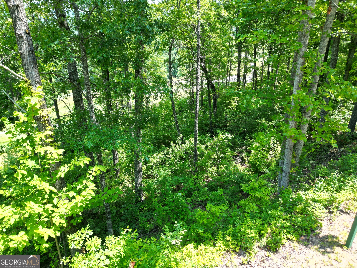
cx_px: 178
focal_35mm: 24
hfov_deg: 71.6
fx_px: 248
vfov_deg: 56.8
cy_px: 134
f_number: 1.7
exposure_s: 1/400
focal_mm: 6.72
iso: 100
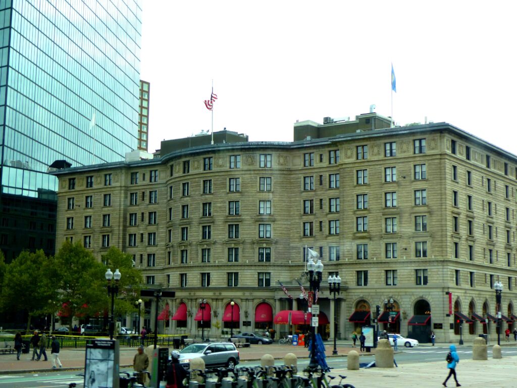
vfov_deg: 26.1
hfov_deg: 34.3
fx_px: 836
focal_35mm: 56
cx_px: 258
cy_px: 194
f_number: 2.8
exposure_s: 1/125
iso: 100
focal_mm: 10.1
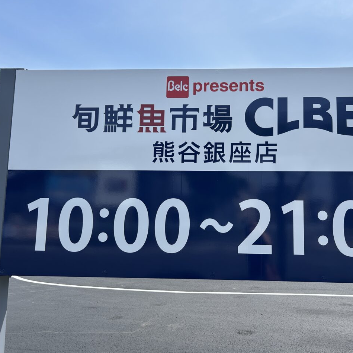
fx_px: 358
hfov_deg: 52.0
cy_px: 176
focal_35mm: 31
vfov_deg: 52.5
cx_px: 221
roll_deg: +1.8
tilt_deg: +8.2
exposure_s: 1/3165
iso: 50
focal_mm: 5.7
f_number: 1.5
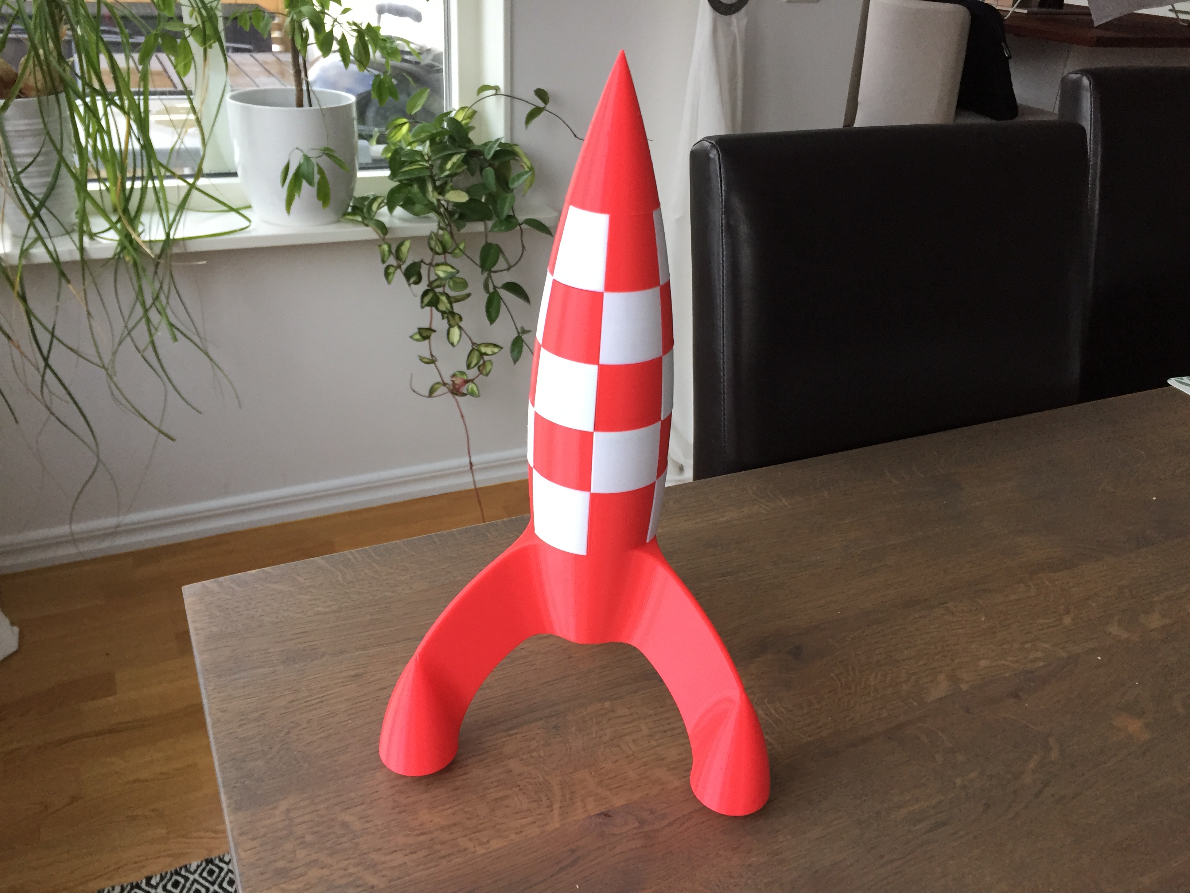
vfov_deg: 48.2
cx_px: 595
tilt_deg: -27.9
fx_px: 997
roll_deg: -2.8
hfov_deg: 61.7
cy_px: 446
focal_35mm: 29
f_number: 2.2
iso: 80
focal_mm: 4.15
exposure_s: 1/33
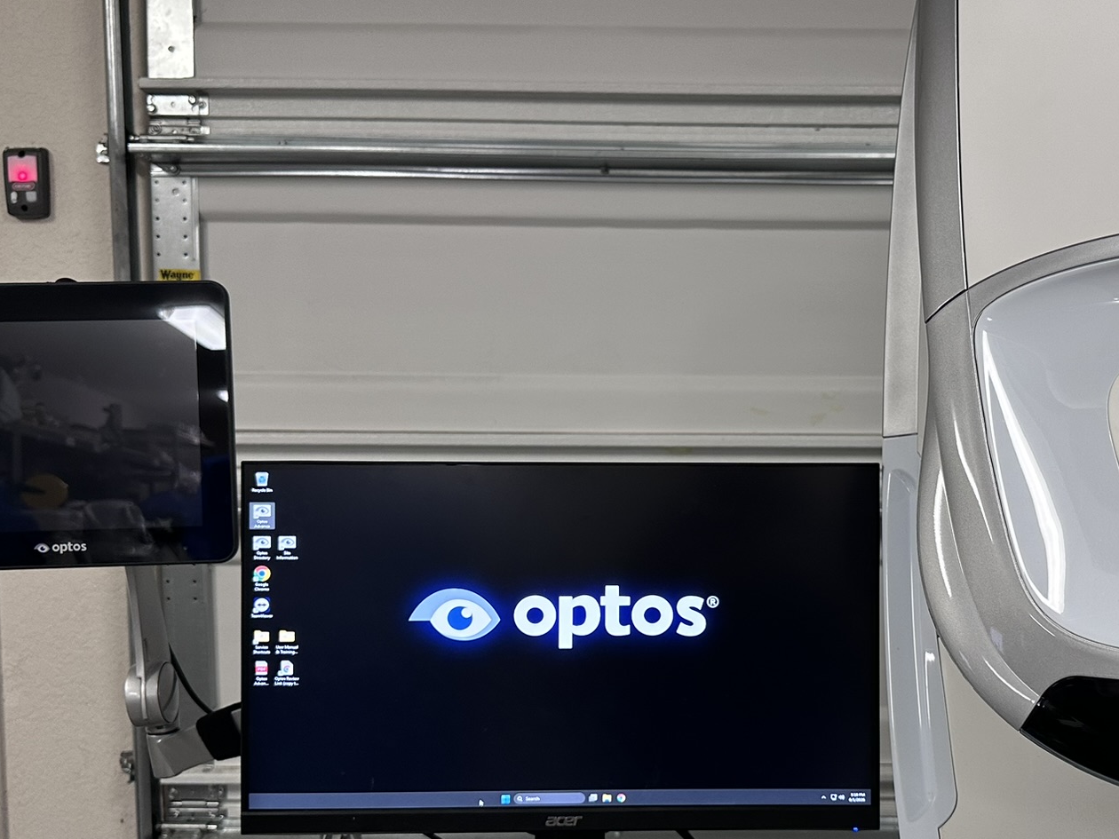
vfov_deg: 36.7
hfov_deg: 47.1
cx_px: 750
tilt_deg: -5.4
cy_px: 491
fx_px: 1261
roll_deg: -0.8
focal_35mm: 39
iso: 160
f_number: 1.78
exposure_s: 1/60
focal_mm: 6.86
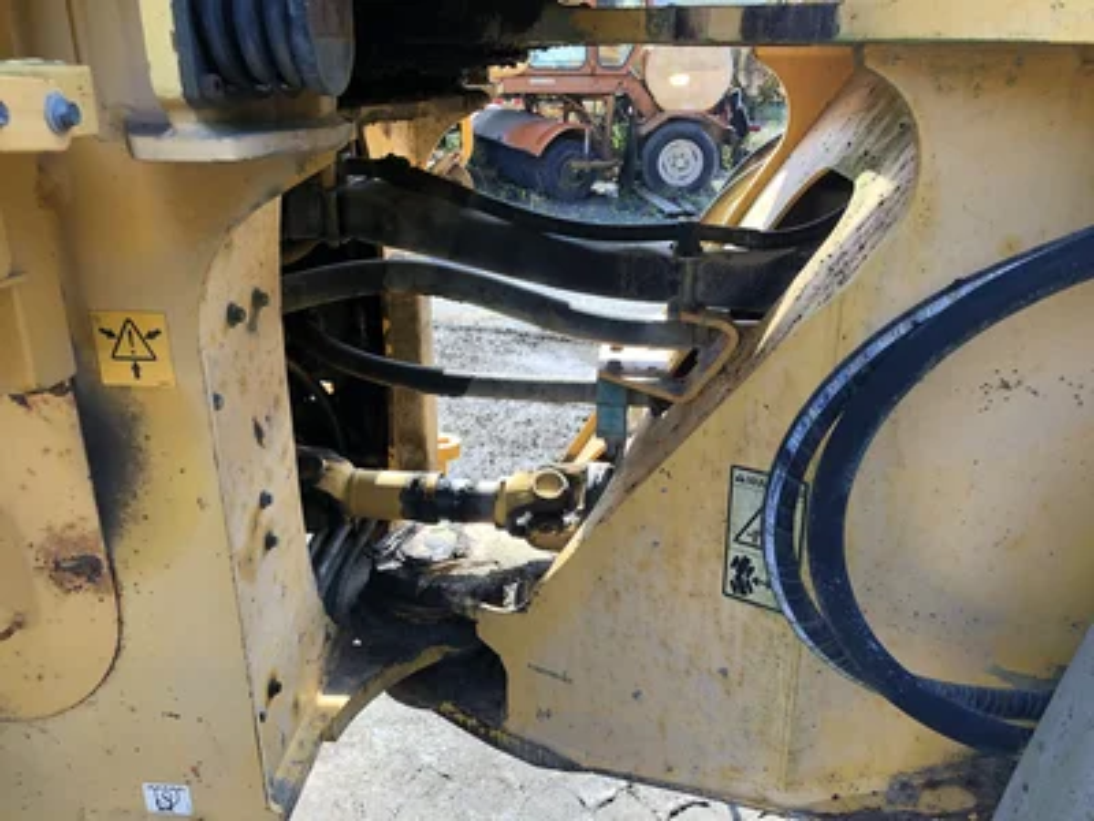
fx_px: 885
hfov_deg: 63.4
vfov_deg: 49.7
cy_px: 410
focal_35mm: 28
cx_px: 547
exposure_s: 1/129
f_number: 1.8
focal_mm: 4
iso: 20
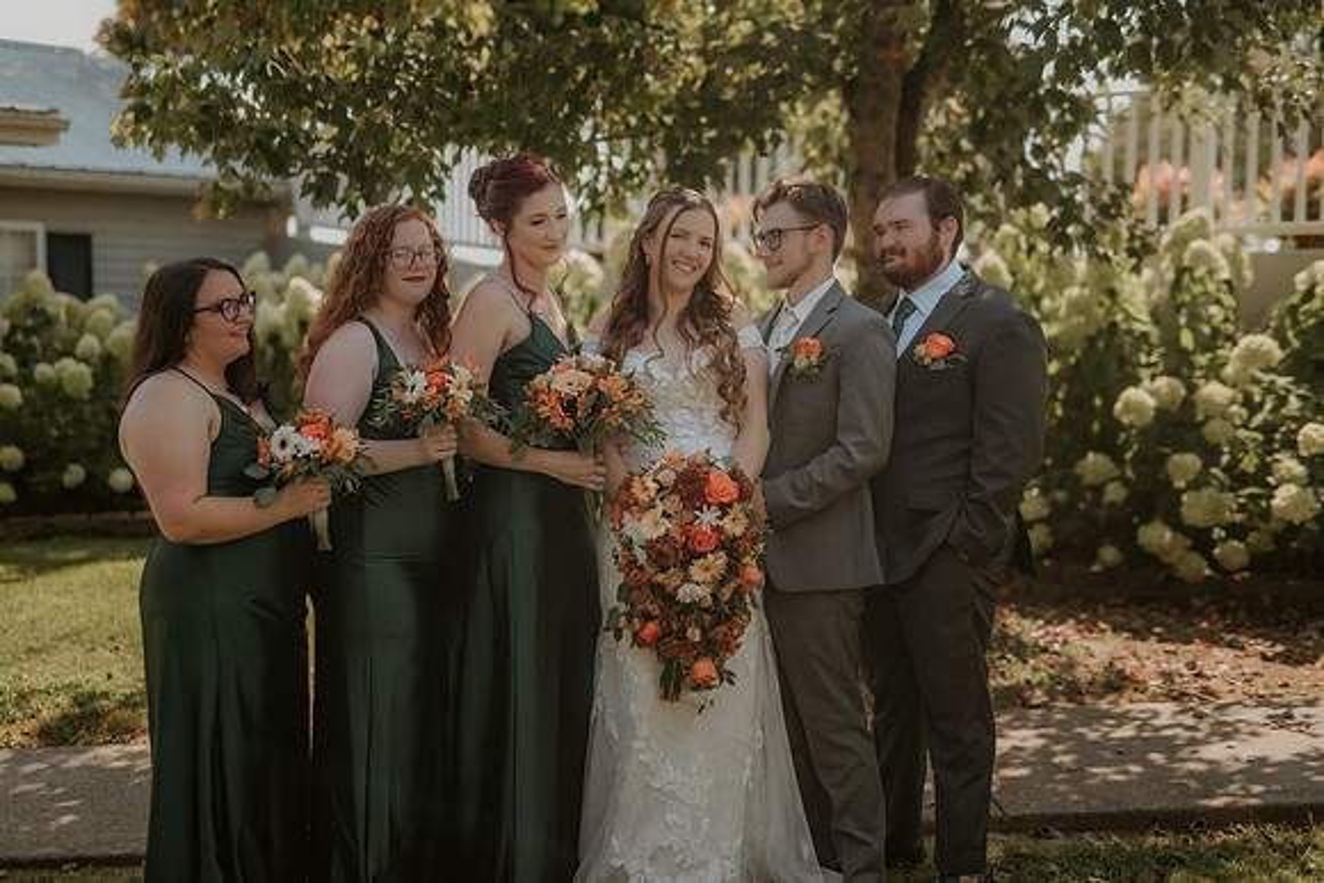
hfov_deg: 39.6
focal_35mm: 50
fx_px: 1839
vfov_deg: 27.0
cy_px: 442
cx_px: 662
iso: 640
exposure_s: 1/6400
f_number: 1.8
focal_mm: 50
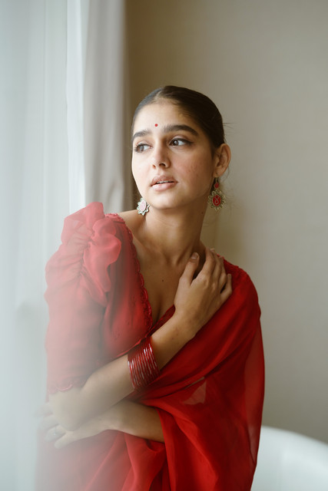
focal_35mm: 50
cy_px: 246
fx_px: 683
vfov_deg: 39.6
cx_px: 164
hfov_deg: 27.0
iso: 640
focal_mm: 50
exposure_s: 1/250
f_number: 2.8
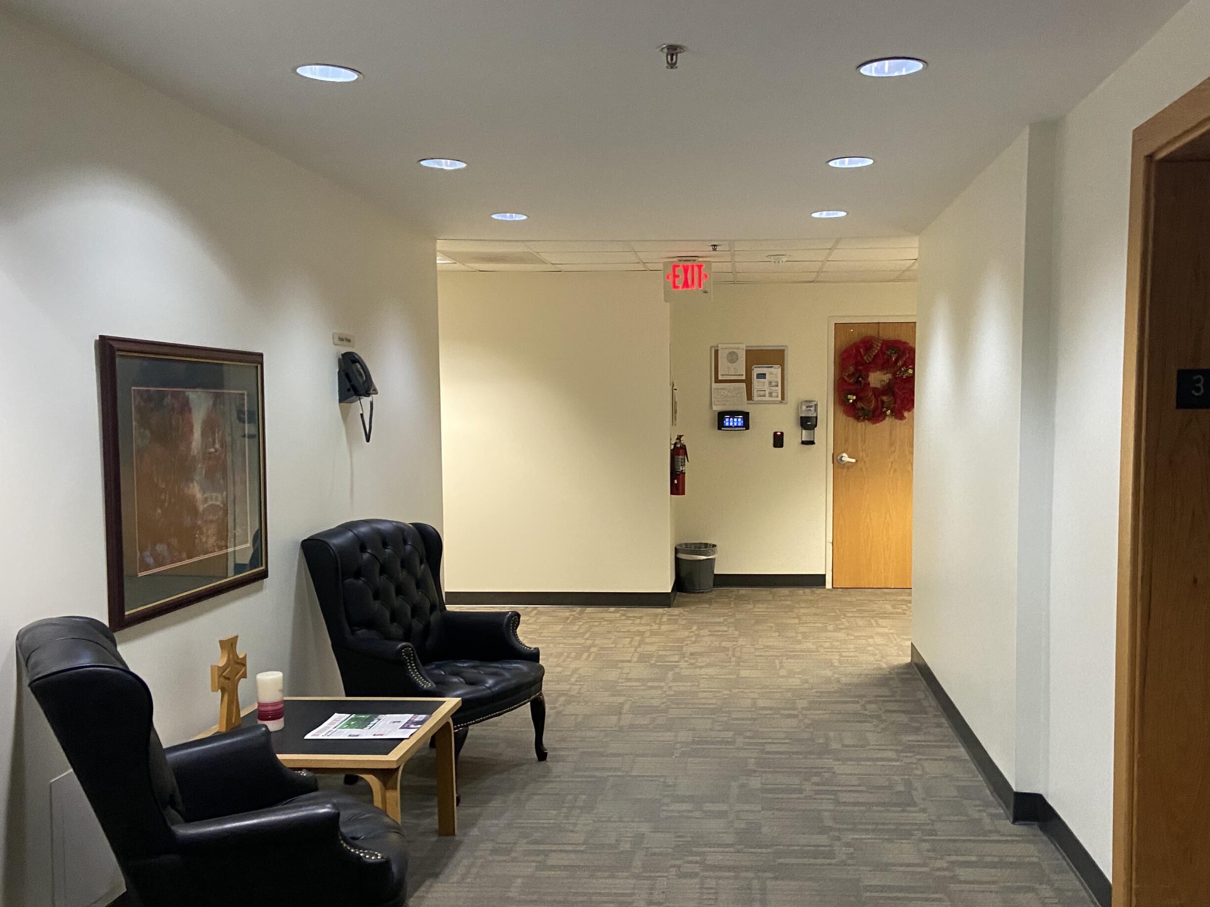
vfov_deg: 44.1
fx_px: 1118
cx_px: 684
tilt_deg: -4.8
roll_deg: +0.4
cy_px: 510
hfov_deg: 56.6
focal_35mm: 32
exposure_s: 1/60
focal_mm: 4.25
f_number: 1.8
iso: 500
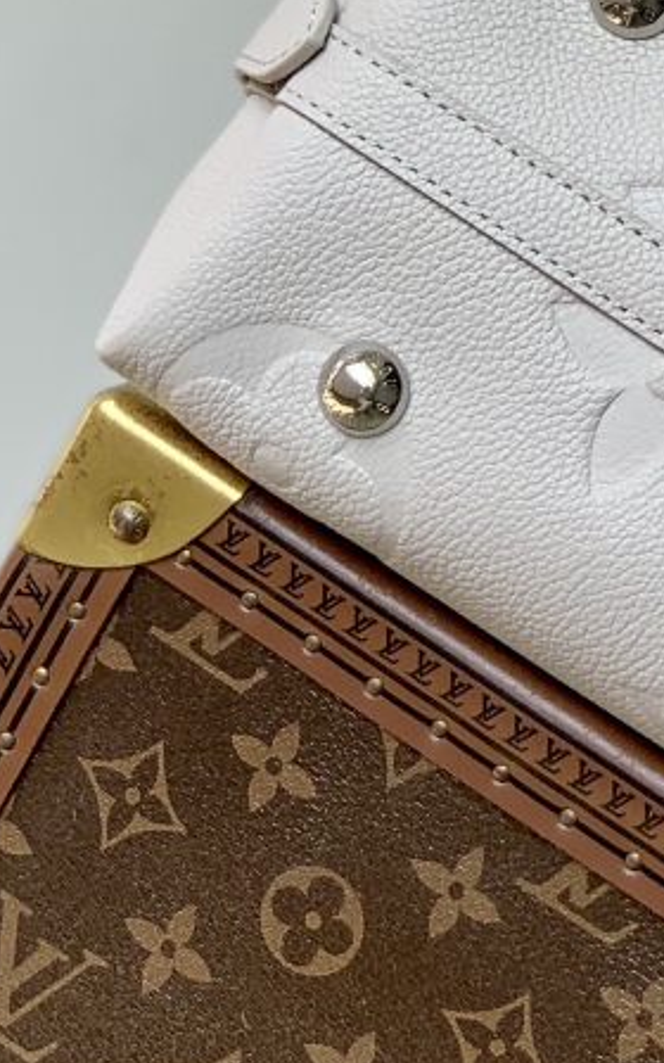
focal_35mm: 177
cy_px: 214
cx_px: 1015
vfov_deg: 11.8
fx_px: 5125
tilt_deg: -9.7
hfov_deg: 7.3
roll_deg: -30.2
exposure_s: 1/221
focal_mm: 6
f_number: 2.4
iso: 16
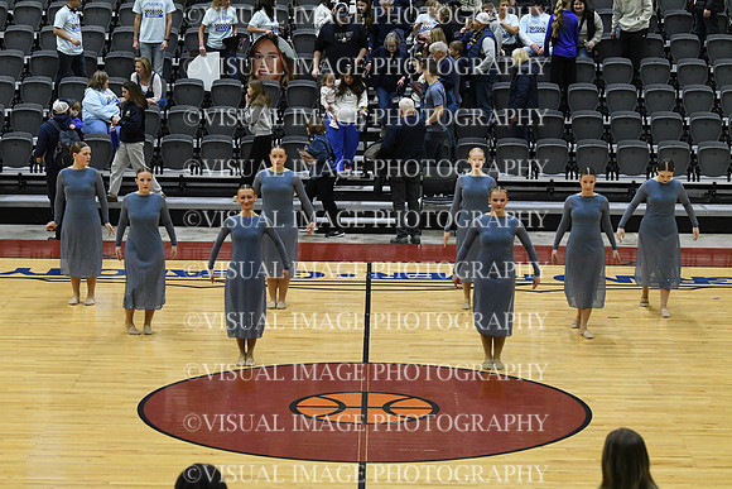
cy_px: 244
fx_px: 2135
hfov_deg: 19.5
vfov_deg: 13.0
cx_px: 366
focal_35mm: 105
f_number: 4
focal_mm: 70
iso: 5000
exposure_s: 1/500
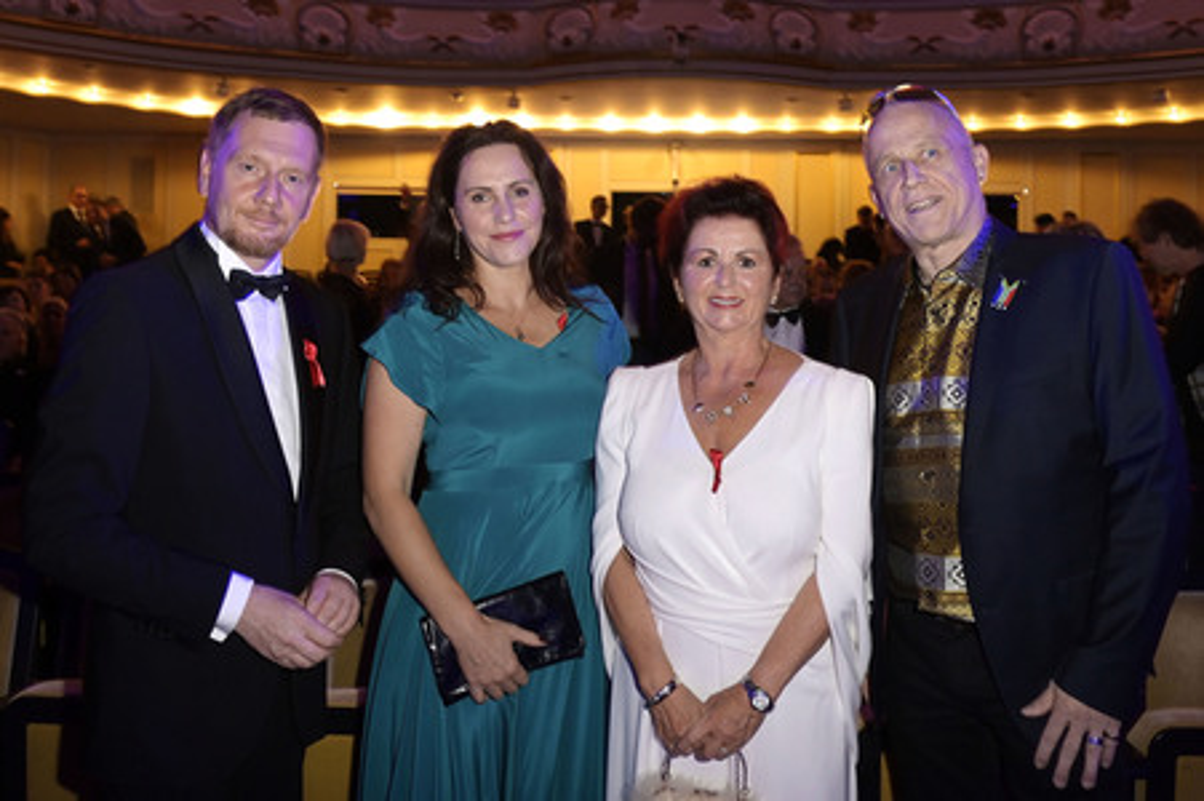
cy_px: 400
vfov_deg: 53.1
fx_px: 802
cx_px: 602
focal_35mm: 24
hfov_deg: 73.8
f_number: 5
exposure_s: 1/20
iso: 2000
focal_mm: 24
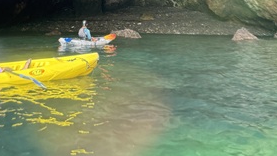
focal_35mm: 49
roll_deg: -0.6
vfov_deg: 20.8
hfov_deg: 42.0
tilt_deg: +18.2
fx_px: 360
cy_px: -78
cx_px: 117
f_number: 1.78
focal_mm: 6.76
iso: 200
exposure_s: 1/97
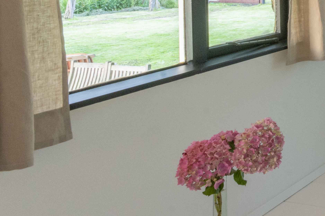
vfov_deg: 25.0
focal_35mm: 48
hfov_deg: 26.0
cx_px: 520
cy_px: -51
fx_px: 433
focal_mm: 10
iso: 500
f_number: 16
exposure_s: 1/2
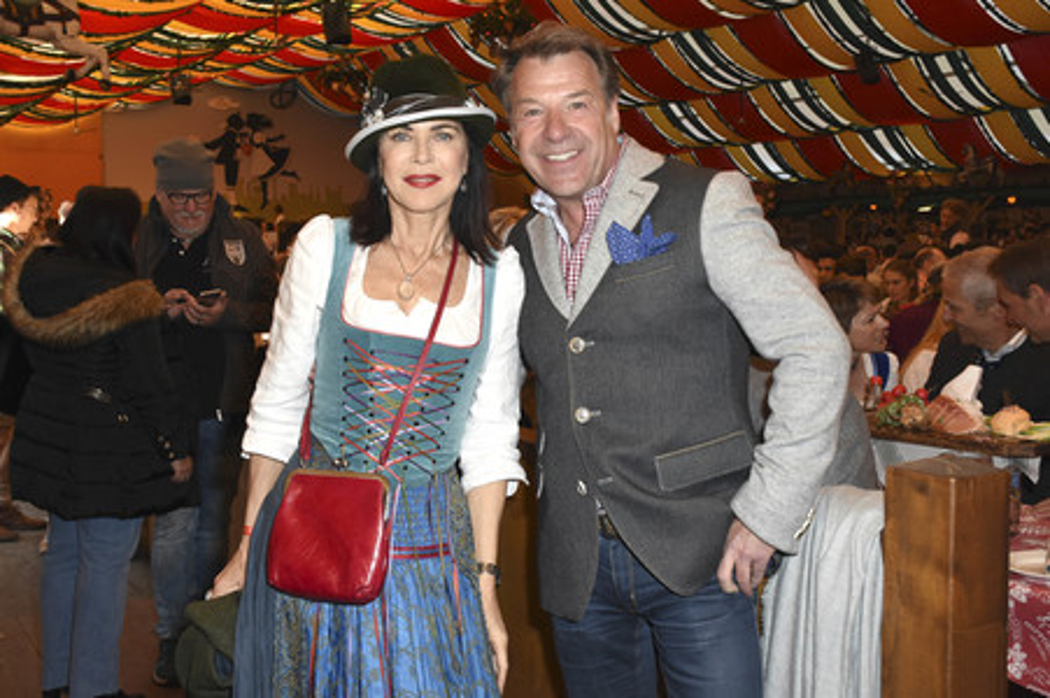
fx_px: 1137
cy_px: 349
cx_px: 525
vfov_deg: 34.2
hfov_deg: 49.6
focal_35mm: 39
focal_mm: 26
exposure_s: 1/160
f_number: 5.6
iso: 800
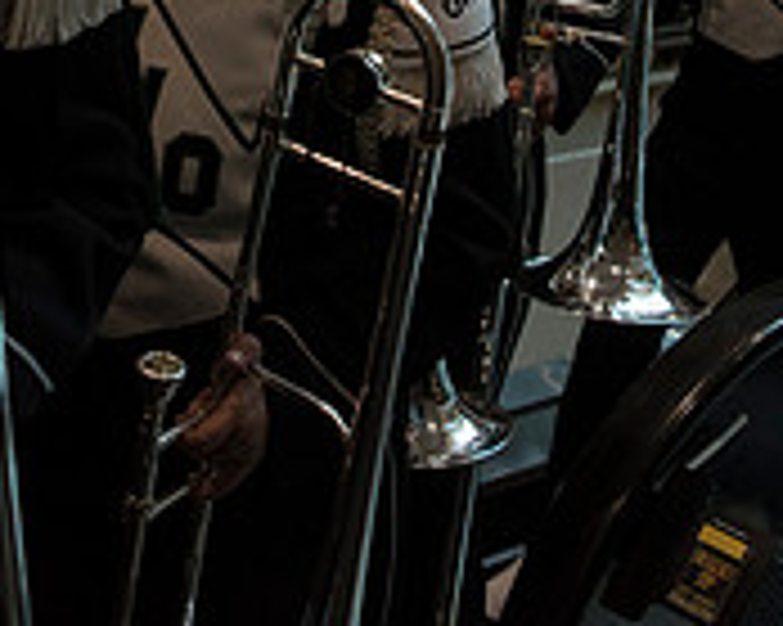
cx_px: 369
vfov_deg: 18.7
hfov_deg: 25.4
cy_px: -227
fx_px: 1737
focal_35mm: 75
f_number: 3.5
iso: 1600
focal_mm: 24
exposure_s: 1/640
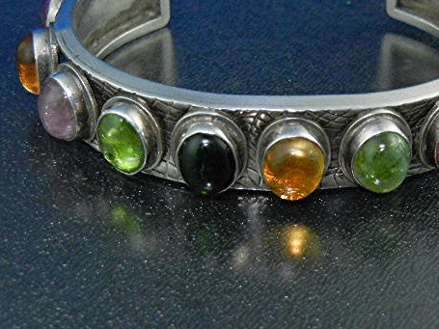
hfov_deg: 23.5
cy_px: 132
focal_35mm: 83
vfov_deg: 17.8
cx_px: 291
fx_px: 1052
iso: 800
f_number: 8
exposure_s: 1/30
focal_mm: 10.6
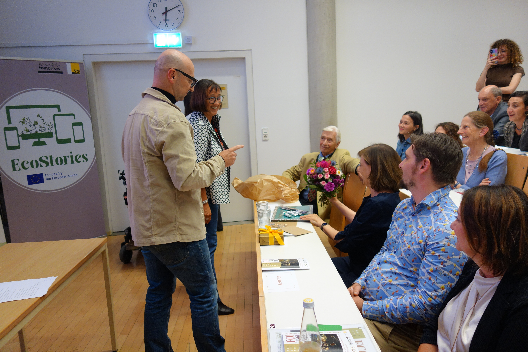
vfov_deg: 46.4
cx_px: 264
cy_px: 176
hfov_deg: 65.5
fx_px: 411
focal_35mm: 28
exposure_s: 1/160
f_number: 2
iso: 400
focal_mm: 10.46
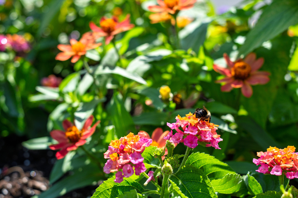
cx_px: 149
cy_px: 99
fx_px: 439
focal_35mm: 53
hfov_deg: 37.5
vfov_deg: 25.5
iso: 320
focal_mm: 35
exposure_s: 1/950
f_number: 4
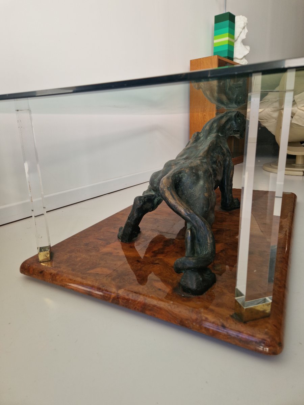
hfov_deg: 58.9
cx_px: 152
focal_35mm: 23
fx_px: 269
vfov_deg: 73.9
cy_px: 202
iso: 50
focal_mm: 5.4
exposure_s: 1/103
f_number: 1.8
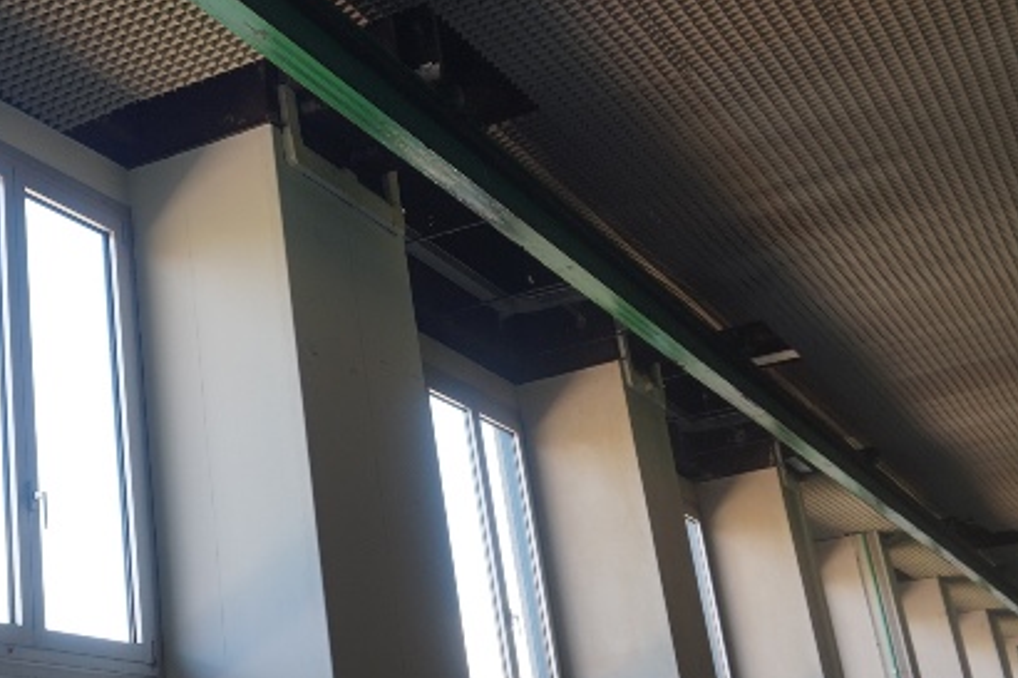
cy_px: 113
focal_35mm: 60
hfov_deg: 32.8
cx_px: 261
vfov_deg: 22.2
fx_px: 1696
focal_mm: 16
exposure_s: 1/60
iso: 125
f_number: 4
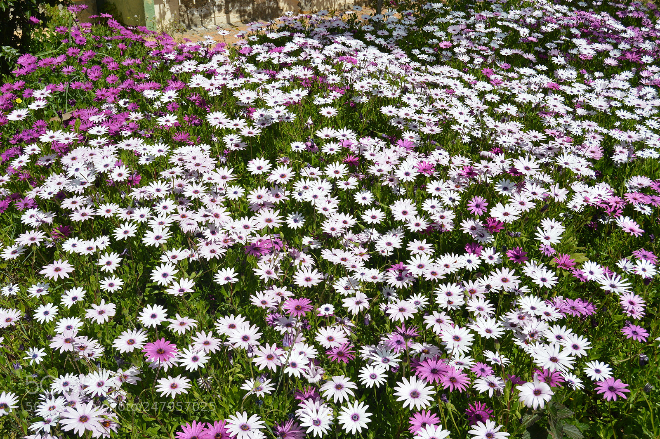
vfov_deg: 34.2
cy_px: 220
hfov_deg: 49.6
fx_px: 714
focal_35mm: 39
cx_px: 330
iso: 100
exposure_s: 1/400
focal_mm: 26
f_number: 10
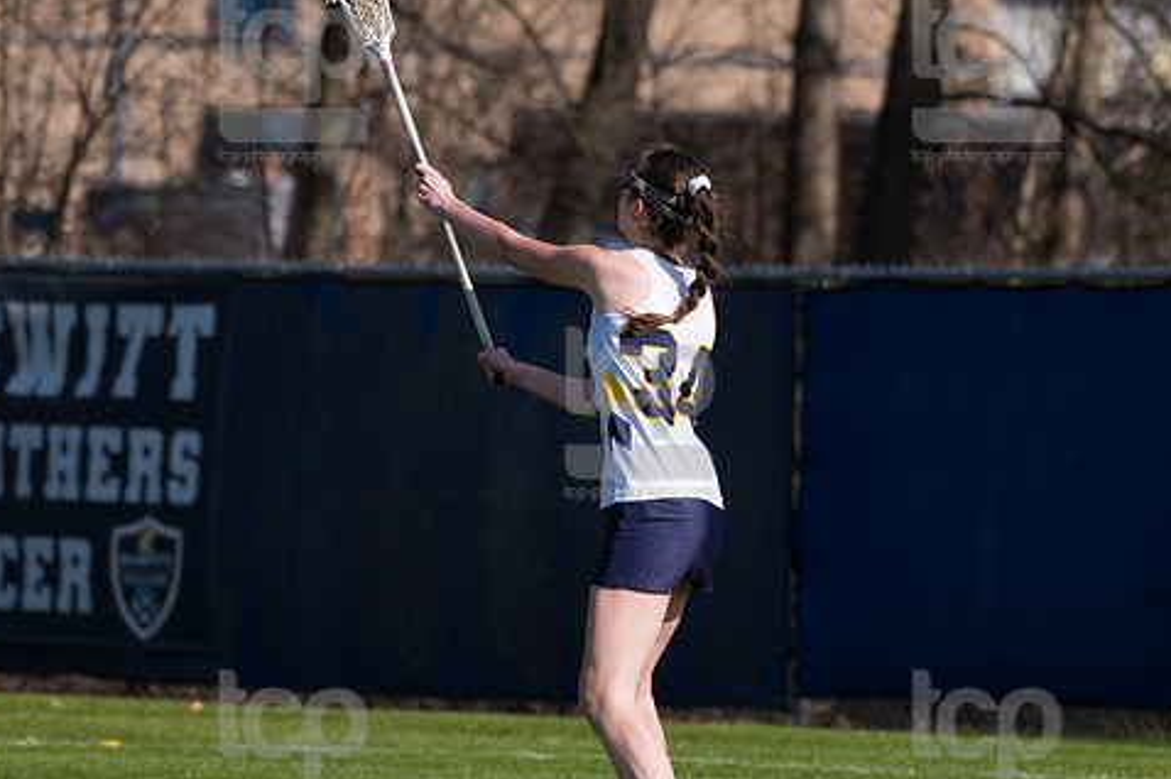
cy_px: 414
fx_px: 17162
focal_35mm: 528
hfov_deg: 3.9
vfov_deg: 2.6
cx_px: 639
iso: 320
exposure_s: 1/2000
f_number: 5.6
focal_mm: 290
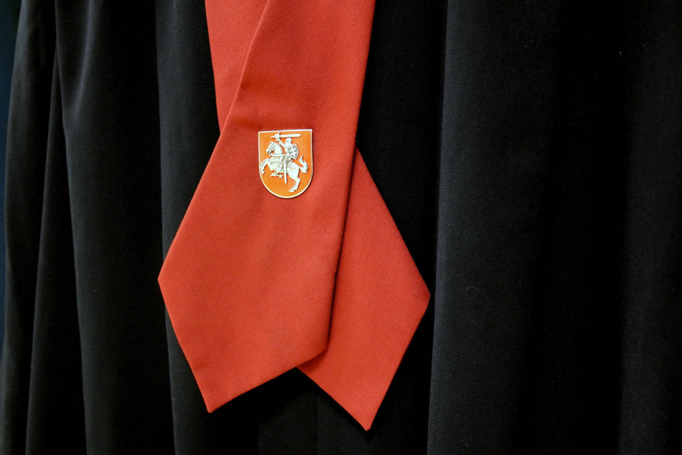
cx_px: 341
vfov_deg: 43.6
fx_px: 568
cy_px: 228
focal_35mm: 30
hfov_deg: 61.9
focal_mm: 20
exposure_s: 1/20
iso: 800
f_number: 3.5
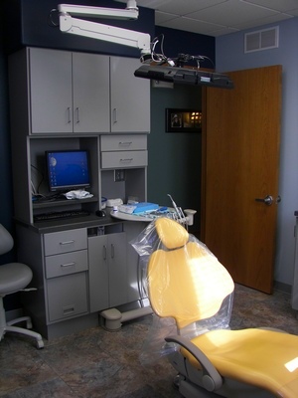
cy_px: 199
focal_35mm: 36
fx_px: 413
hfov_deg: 39.7
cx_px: 149
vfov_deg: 51.4
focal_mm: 6
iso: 64
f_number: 2.8
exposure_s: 1/80
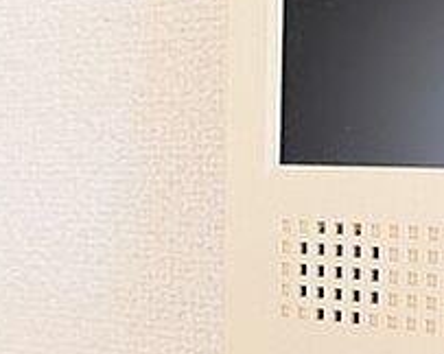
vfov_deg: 20.6
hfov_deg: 24.6
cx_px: 444
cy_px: 249
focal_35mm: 74
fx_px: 971
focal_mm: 4.53
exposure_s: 1/90
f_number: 1.7
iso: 274
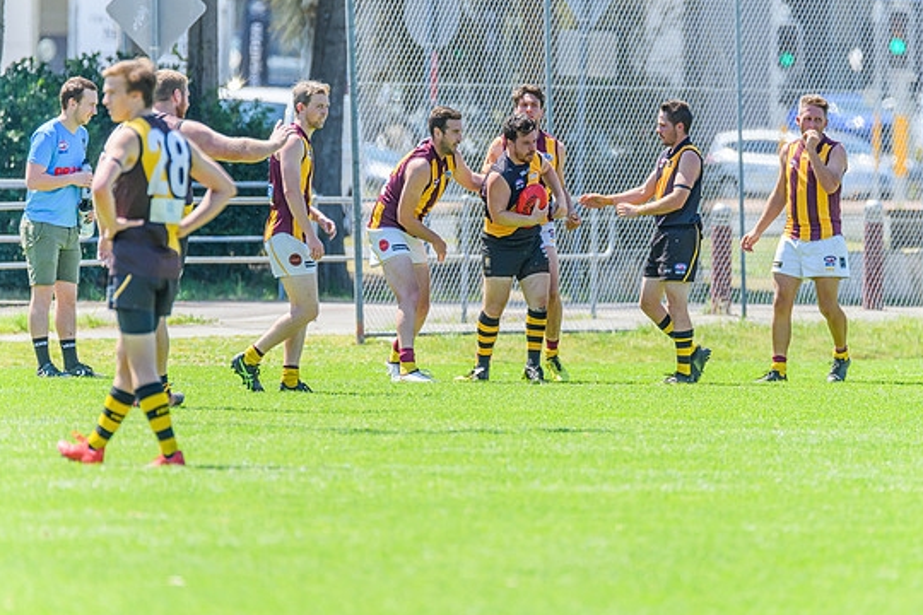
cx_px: 516
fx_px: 16049
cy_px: 266
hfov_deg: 3.3
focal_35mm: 626
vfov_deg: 2.2
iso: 800
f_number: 6.3
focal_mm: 500
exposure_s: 1/1600
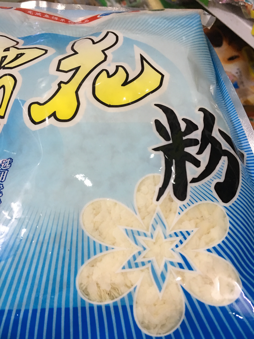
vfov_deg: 61.7
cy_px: 170
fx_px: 284
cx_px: 127
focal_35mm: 29
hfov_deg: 48.2
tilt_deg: -58.4
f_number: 2.2
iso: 80
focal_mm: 4.15
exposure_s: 1/10
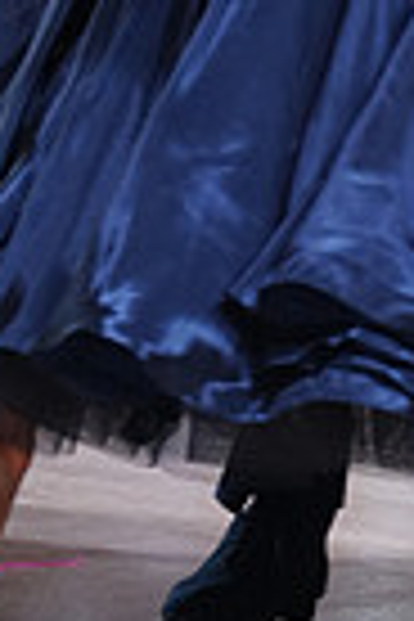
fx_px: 7331
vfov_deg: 4.8
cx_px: 191
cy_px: -351
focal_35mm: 425
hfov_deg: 3.2
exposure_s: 1/500
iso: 800
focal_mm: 101
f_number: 2.8
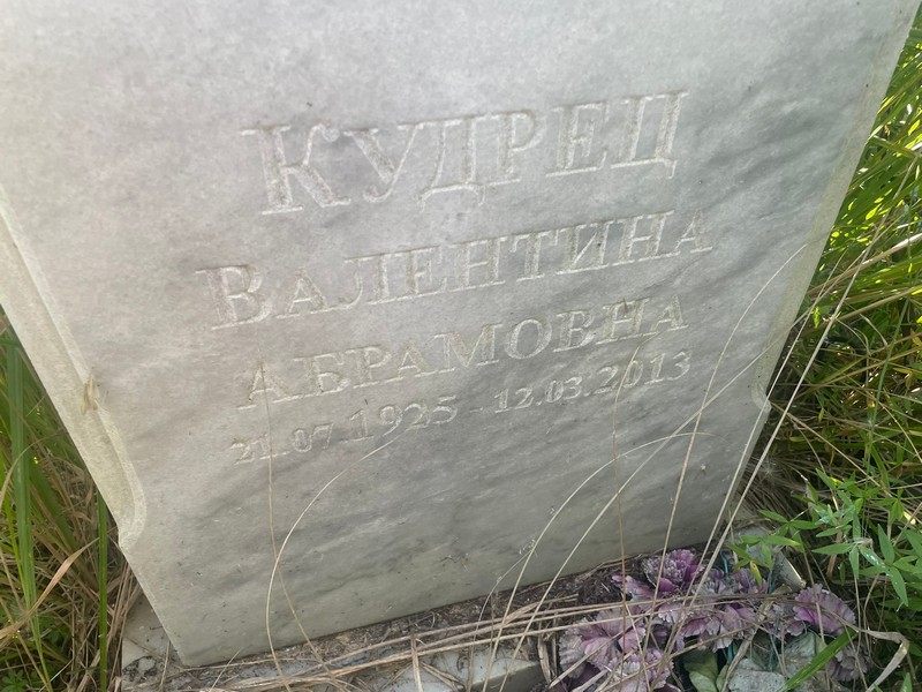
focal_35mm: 26
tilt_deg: -43.0
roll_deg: +1.6
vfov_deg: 53.1
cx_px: 461
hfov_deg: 67.3
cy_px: 346
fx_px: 693
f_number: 1.6
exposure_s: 1/121
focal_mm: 4.2
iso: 40
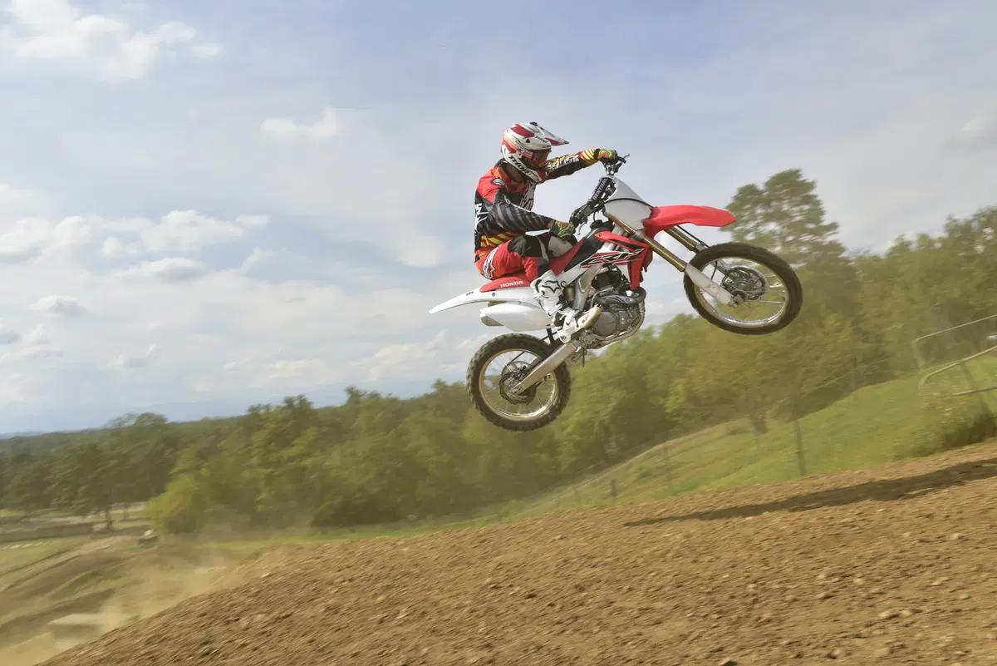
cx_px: 498
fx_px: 803
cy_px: 333
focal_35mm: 29
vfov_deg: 45.0
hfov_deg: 63.6
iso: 100
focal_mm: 29
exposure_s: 1/320
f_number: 6.3
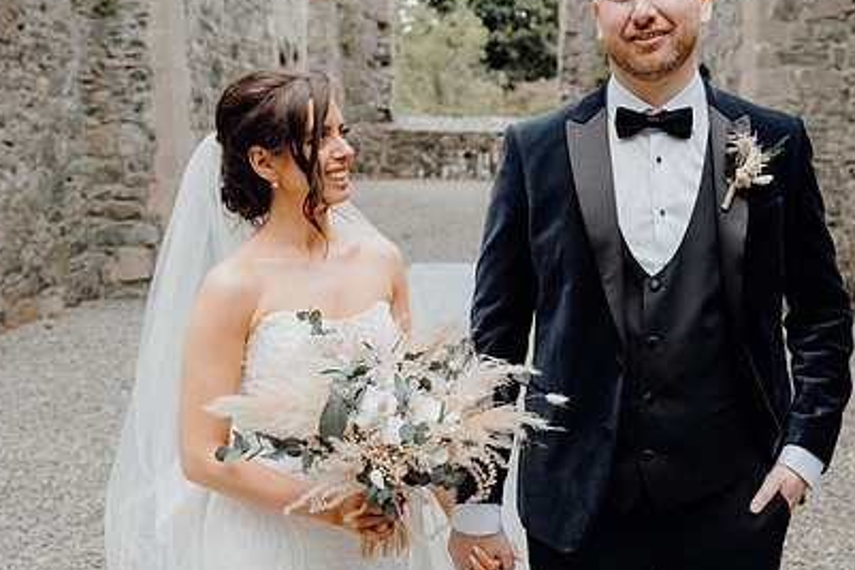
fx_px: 997
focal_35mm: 42
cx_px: 518
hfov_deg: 46.1
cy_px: 279
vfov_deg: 31.9
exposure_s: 1/160
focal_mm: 29
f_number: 3.5
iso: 125
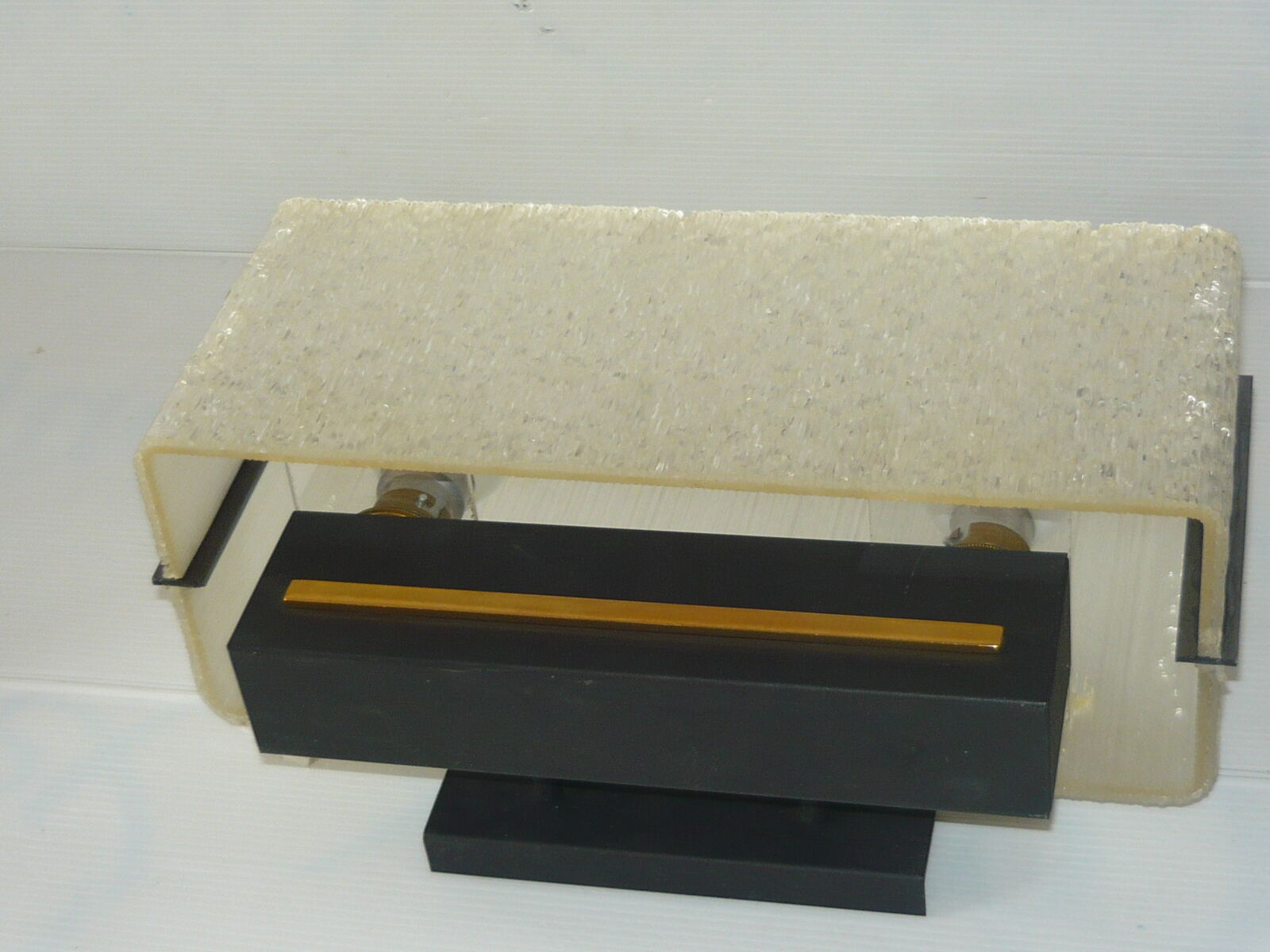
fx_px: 2421
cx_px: 635
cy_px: 476
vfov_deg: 22.3
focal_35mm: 66
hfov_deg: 29.4
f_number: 3
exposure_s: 1/30
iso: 100
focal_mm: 6.8
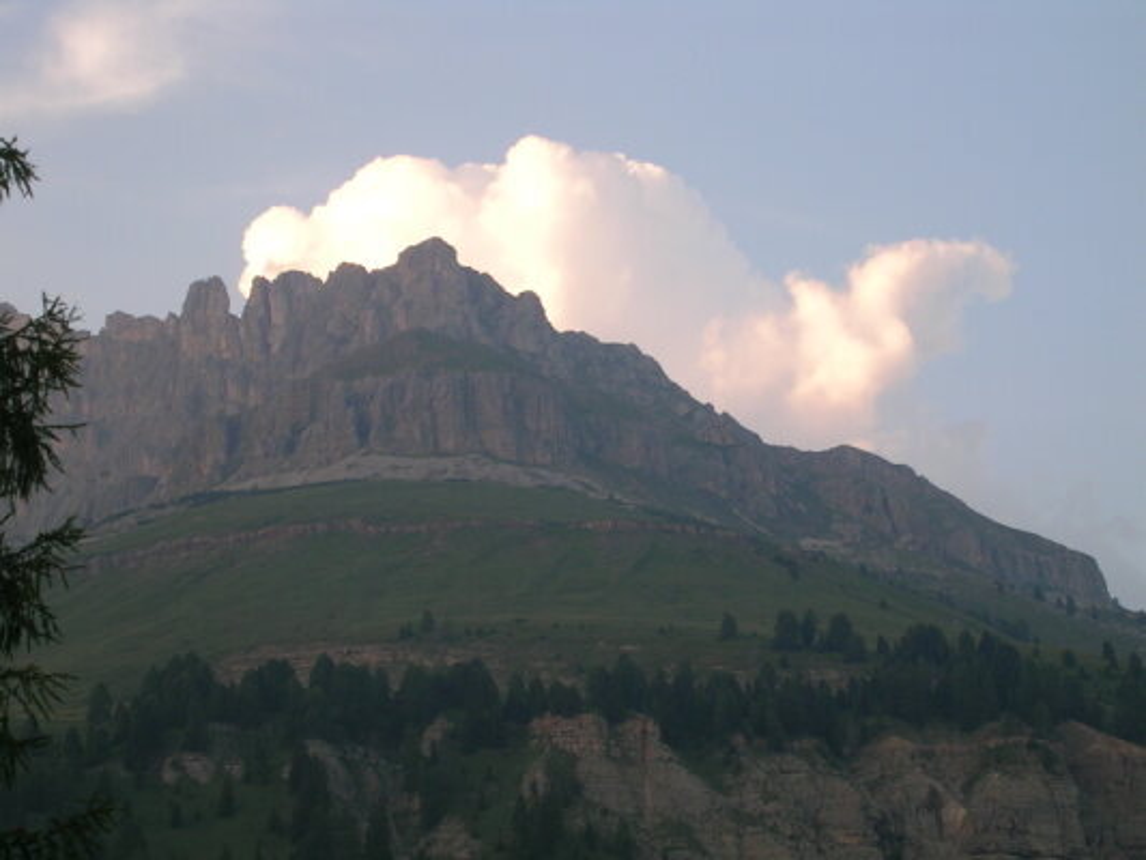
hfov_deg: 18.7
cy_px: 430
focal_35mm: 105
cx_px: 573
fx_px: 3477
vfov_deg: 14.1
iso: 50
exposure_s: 1/49
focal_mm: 16.2
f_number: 4.9
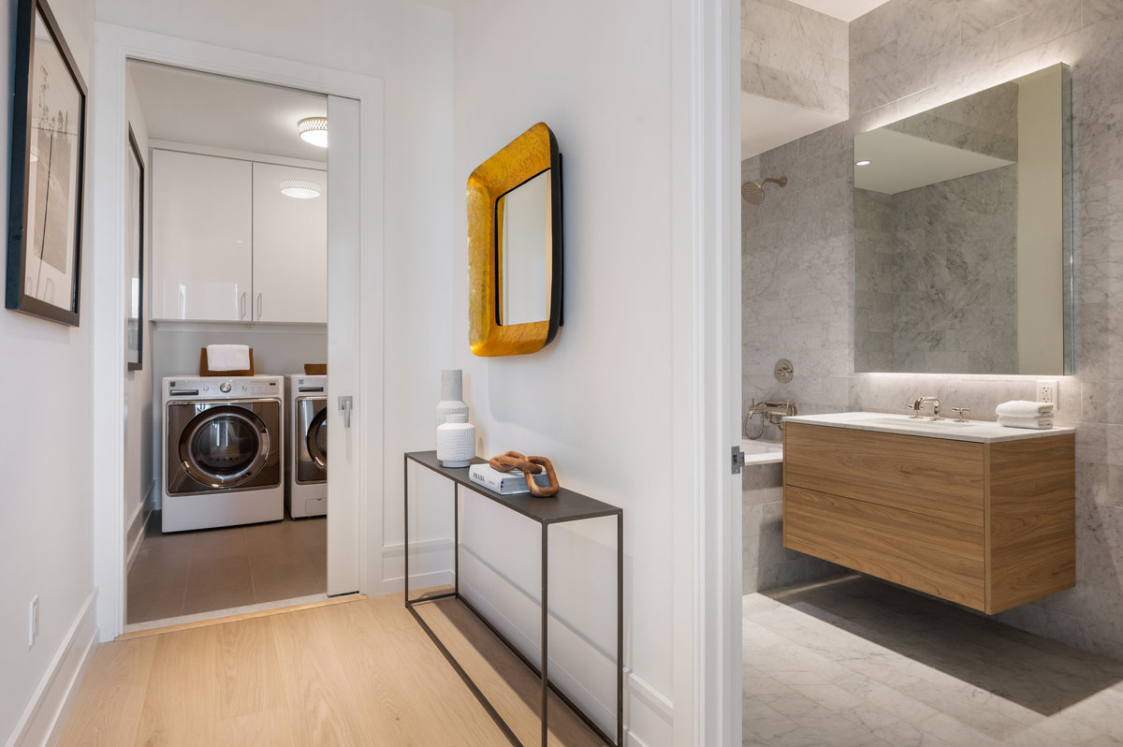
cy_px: 374
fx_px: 623
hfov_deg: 84.0
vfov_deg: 61.8
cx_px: 562
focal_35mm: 20
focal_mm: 20
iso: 400
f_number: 11
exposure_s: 1/8
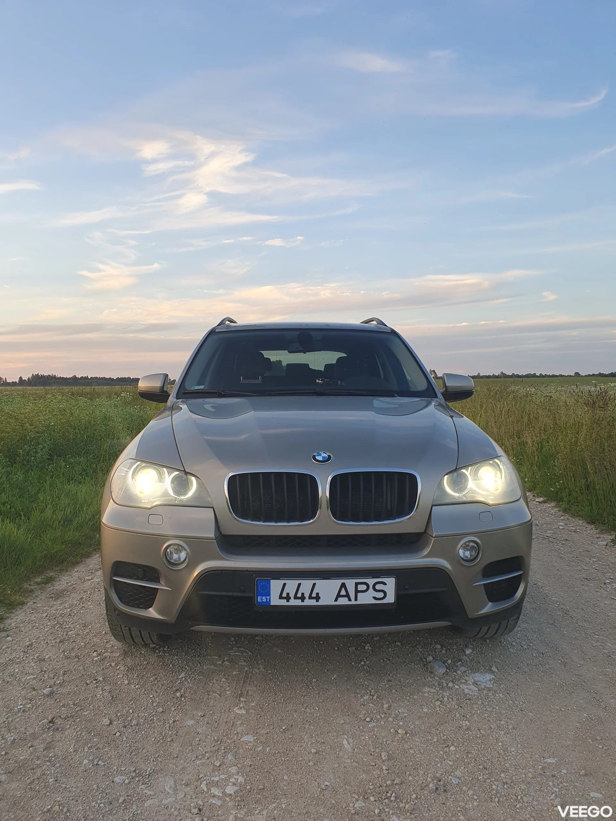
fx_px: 617
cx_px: 308
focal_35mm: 26
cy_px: 410
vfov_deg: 67.3
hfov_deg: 53.1
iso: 50
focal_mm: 4.32
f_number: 2.4
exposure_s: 1/123
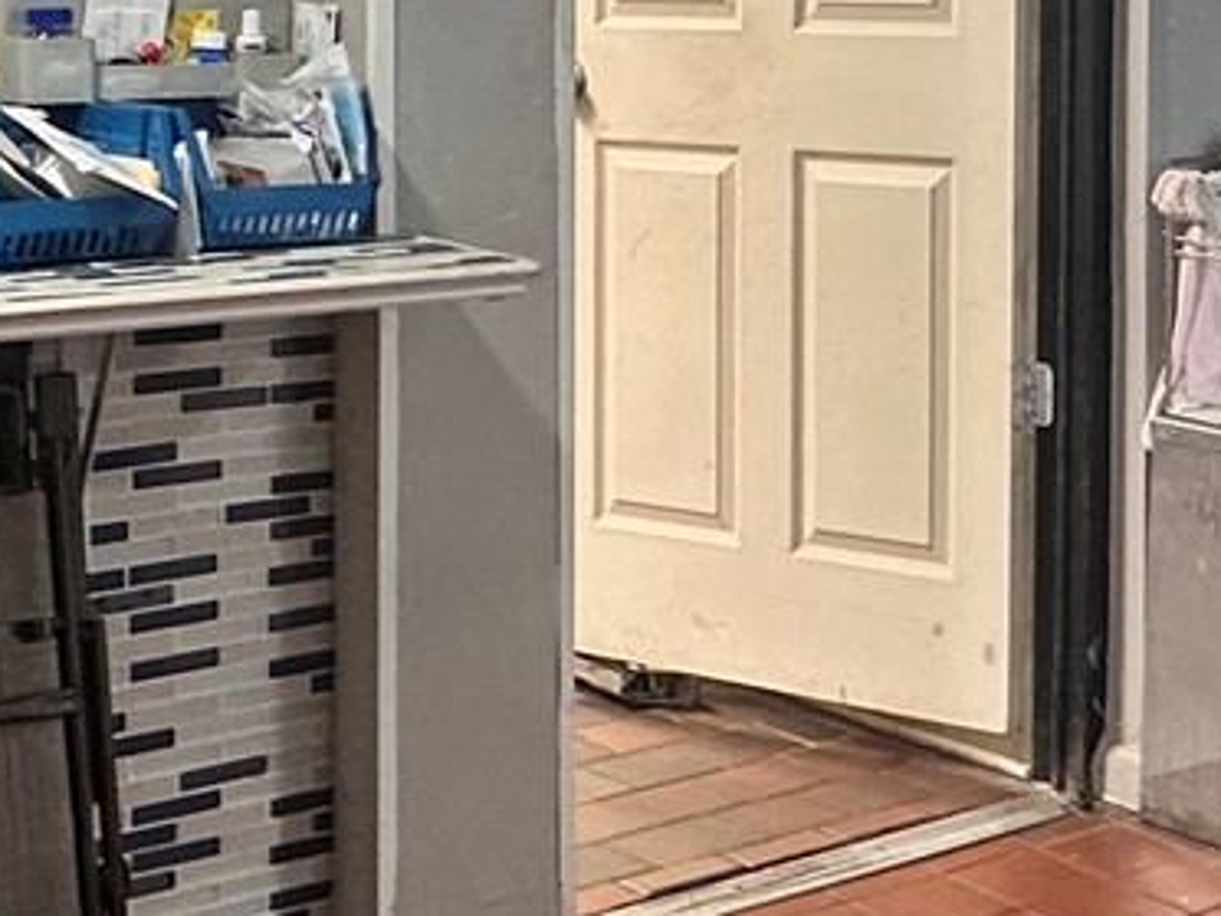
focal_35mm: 77
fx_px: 2716
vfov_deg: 18.7
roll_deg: -0.6
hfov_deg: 24.5
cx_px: 1136
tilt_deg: -0.5
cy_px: 13
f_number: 2.2
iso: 250
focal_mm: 2.22
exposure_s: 1/60
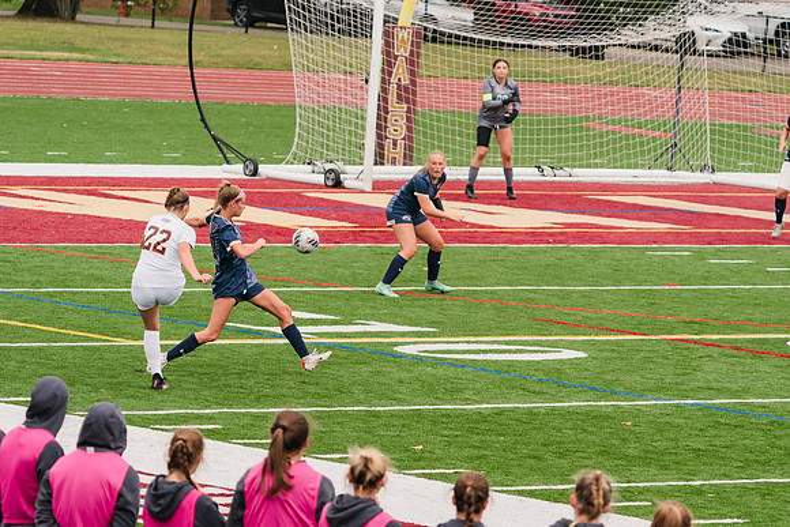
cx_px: 427
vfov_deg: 5.1
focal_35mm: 270
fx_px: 5929
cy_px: 340
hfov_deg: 7.6
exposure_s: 1/1600
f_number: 5.6
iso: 500
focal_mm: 200
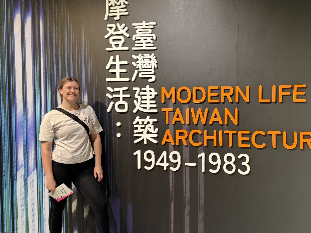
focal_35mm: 35
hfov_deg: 51.7
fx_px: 314
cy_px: 121
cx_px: 207
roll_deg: +0.2
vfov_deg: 40.7
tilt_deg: -1.8
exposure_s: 1/60
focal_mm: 6.76
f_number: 1.78
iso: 800
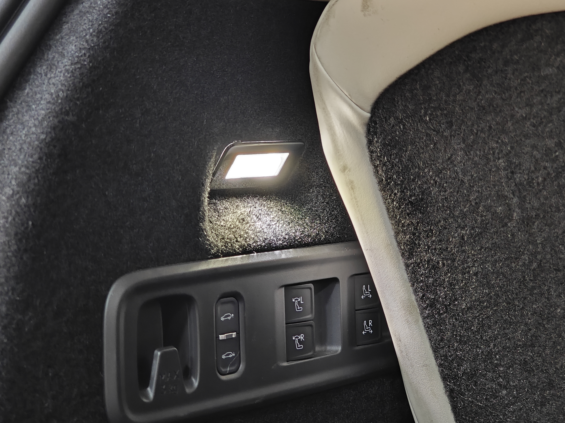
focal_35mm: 75
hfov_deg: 26.0
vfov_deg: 19.6
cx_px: 282
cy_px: 212
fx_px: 1224
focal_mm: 9.87
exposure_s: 1/20
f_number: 1.8
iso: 640
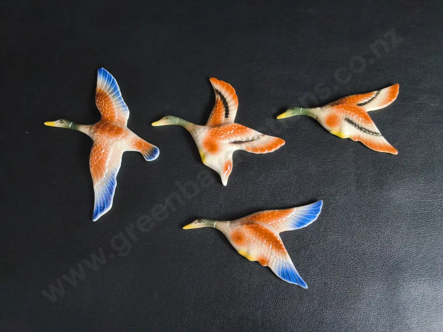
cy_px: 166
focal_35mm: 27
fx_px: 346
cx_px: 222
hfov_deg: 65.3
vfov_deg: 51.4
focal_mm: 2.87
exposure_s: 1/120
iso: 200
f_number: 2
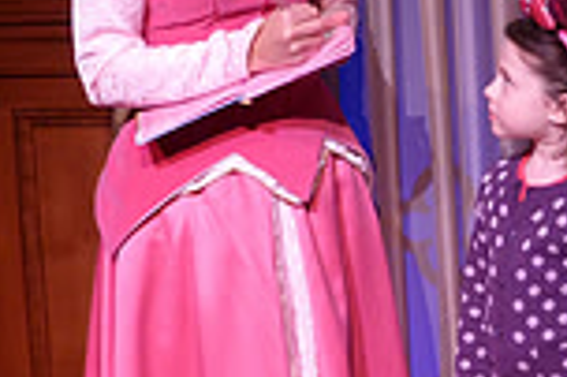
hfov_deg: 14.5
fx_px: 2234
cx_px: 353
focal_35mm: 142
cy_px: 269
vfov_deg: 9.6
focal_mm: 7.9
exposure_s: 1/25
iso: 400
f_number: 4.1
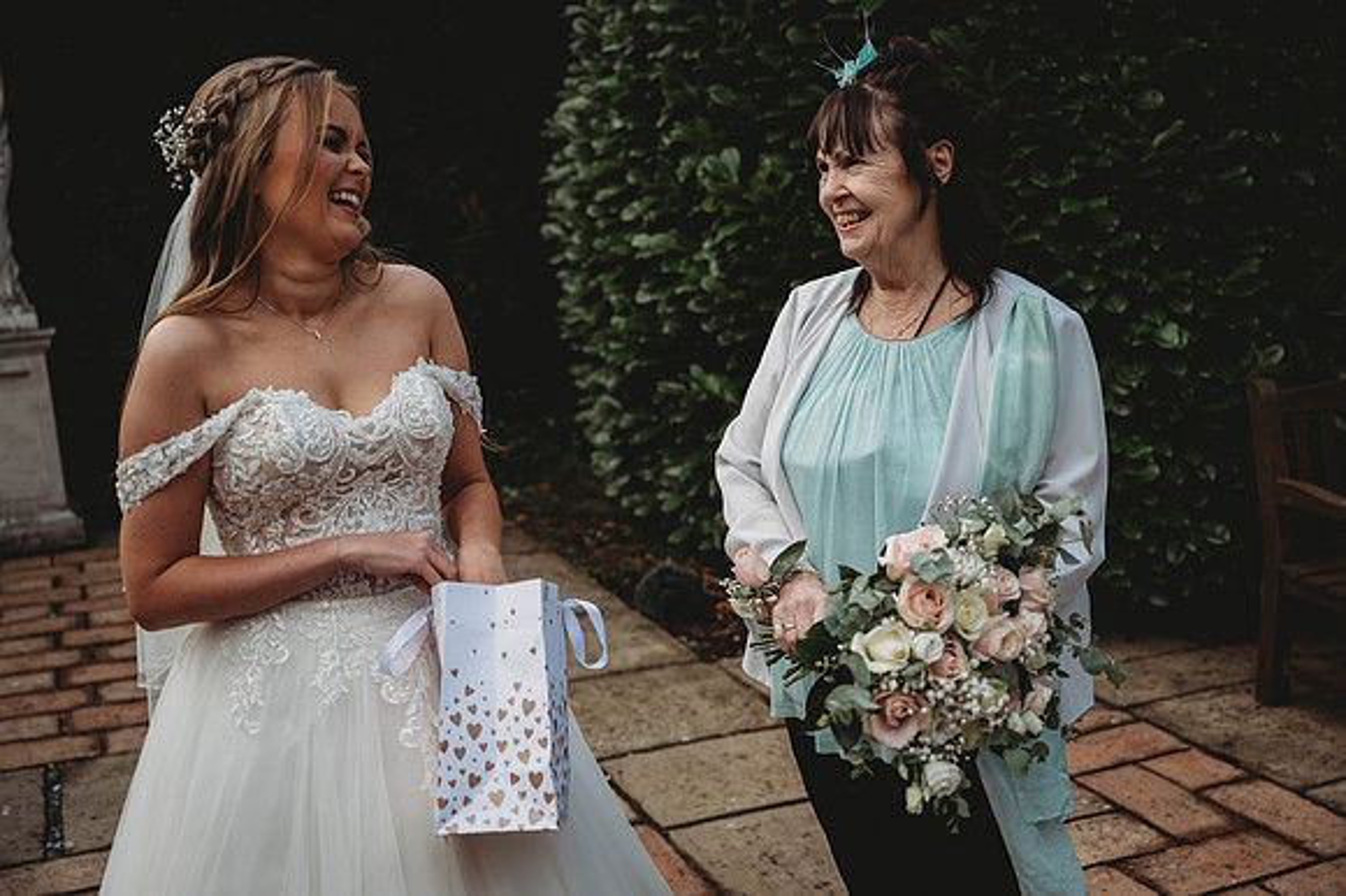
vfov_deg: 35.0
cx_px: 673
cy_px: 448
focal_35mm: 38
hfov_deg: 50.7
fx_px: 1420
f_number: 2.8
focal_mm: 38
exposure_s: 1/800
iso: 100
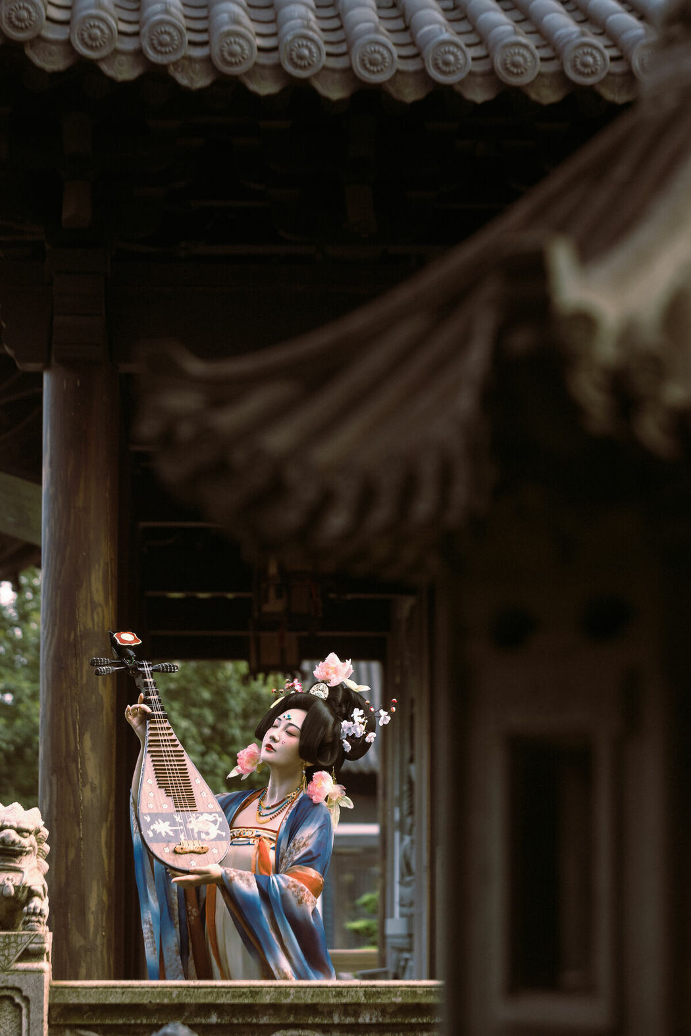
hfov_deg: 13.7
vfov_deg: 20.4
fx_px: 2879
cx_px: 346
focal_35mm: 100
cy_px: 518
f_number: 4
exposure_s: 1/500
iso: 500
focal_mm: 100
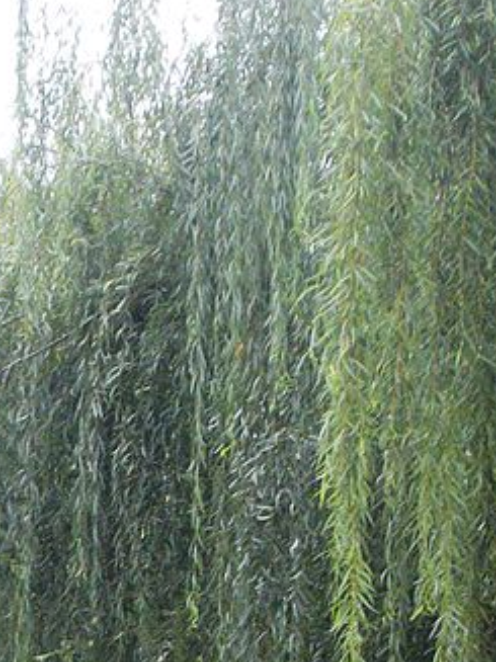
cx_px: 170
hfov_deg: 9.1
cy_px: 763
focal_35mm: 163
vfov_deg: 11.9
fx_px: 3116
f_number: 4.4
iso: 379
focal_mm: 9.1
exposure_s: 1/60.2
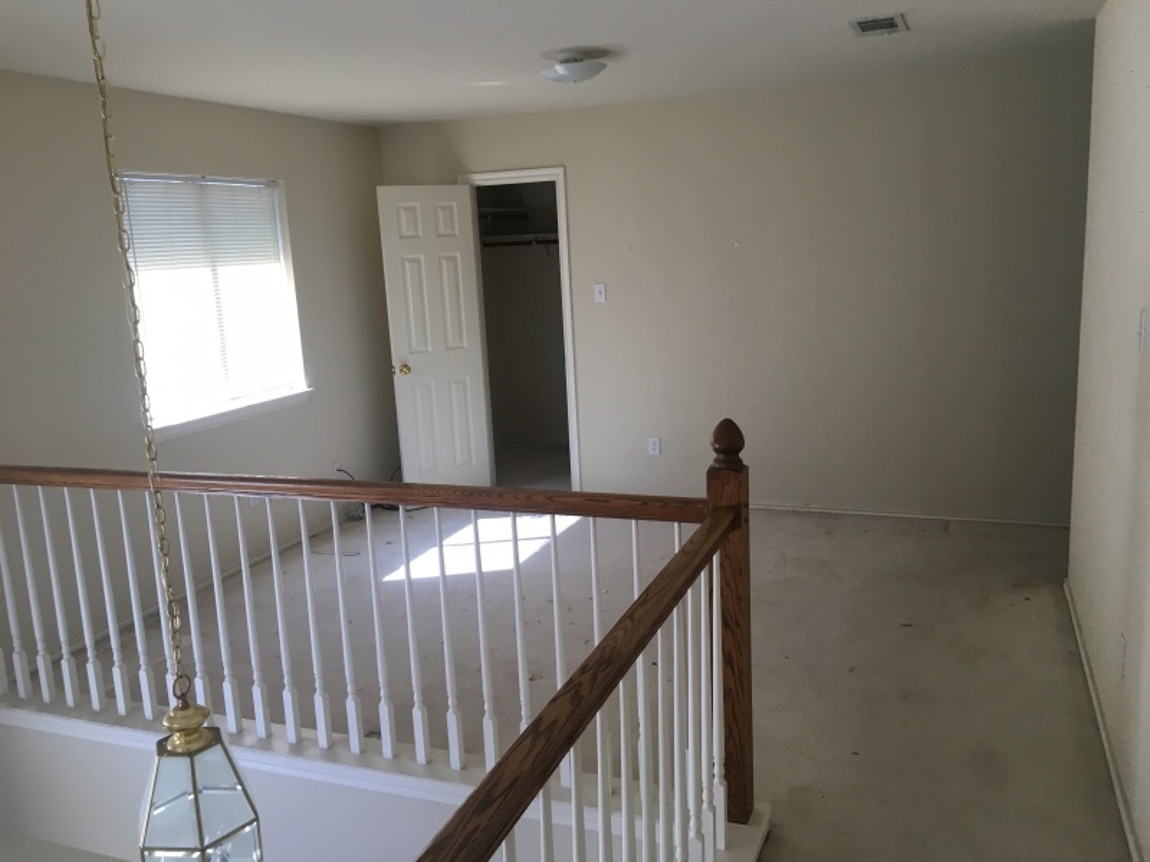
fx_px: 963
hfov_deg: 61.7
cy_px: 431
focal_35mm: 29
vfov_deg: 48.2
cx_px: 575
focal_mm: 4.15
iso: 25
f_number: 2.2
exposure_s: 1/30
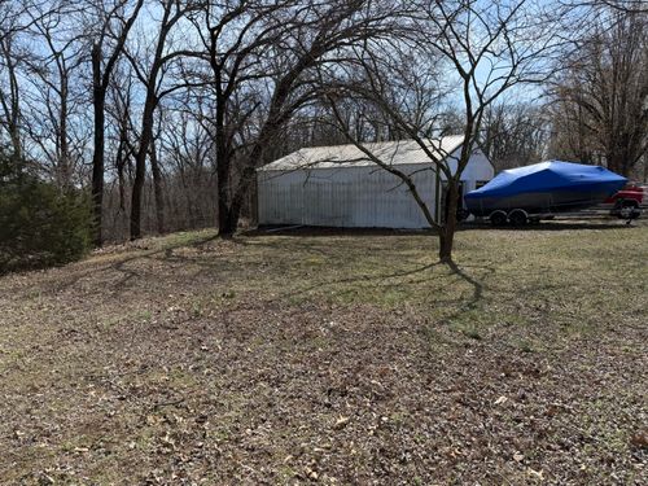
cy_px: 243
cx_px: 324
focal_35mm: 24
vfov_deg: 56.8
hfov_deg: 71.6
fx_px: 449
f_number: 1.78
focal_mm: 6.76
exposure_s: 1/3145
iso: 80
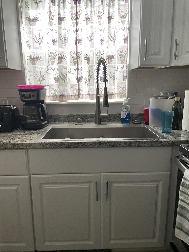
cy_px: 126
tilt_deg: -10.1
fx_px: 189
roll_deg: +1.5
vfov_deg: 67.3
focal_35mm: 26
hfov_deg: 53.1
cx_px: 94
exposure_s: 1/60
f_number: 1.6
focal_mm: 4.2
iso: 200
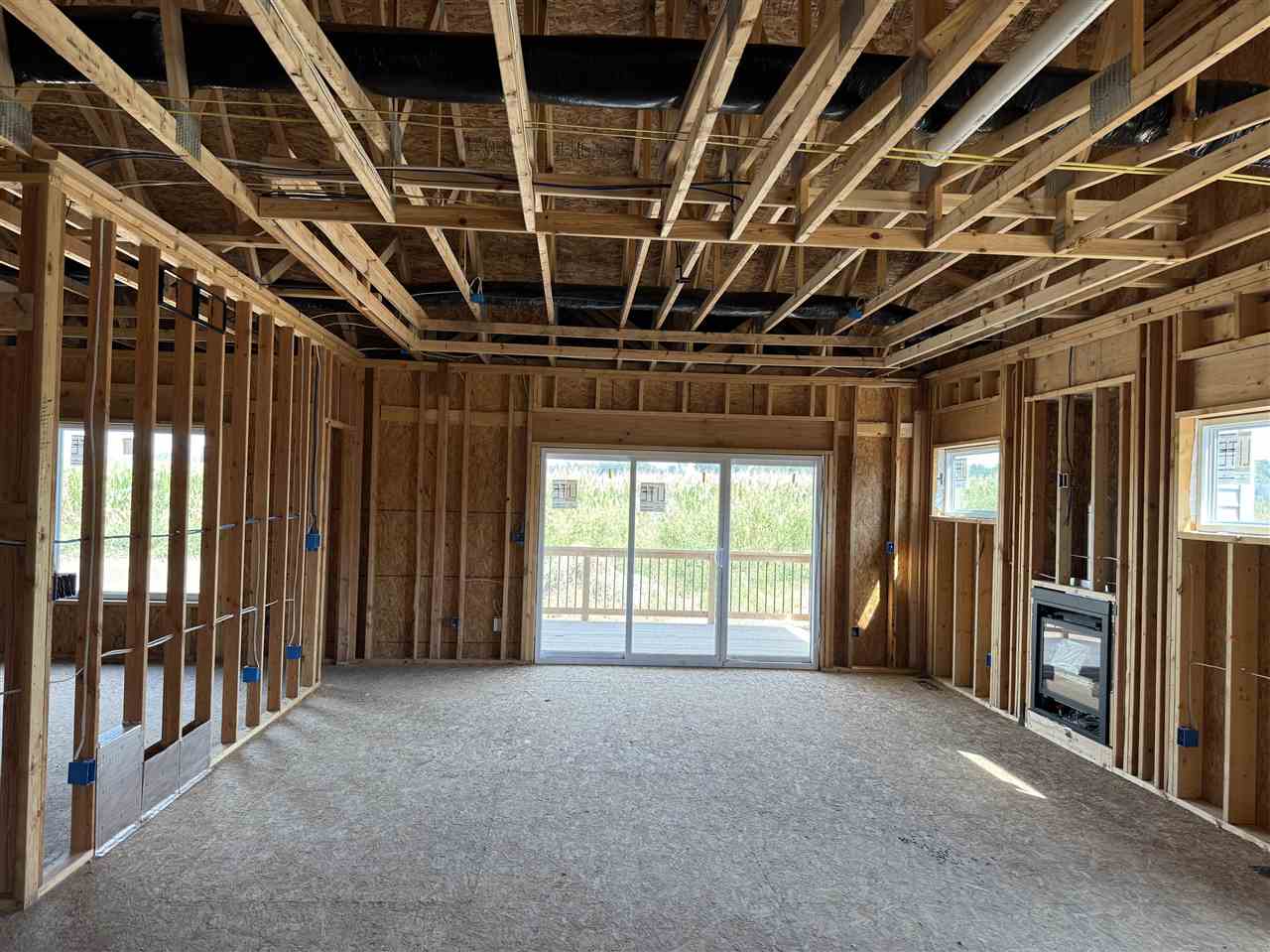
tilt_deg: +0.1
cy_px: 476
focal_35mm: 24
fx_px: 880
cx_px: 635
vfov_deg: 56.8
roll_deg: -2.1
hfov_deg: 71.6
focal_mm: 6.76
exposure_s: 1/121
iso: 100
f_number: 1.78
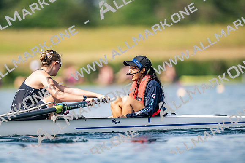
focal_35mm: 600
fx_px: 4084
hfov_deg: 3.4
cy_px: 82
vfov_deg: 2.3
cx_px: 122
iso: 180
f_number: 4
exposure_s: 1/2500
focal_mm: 600
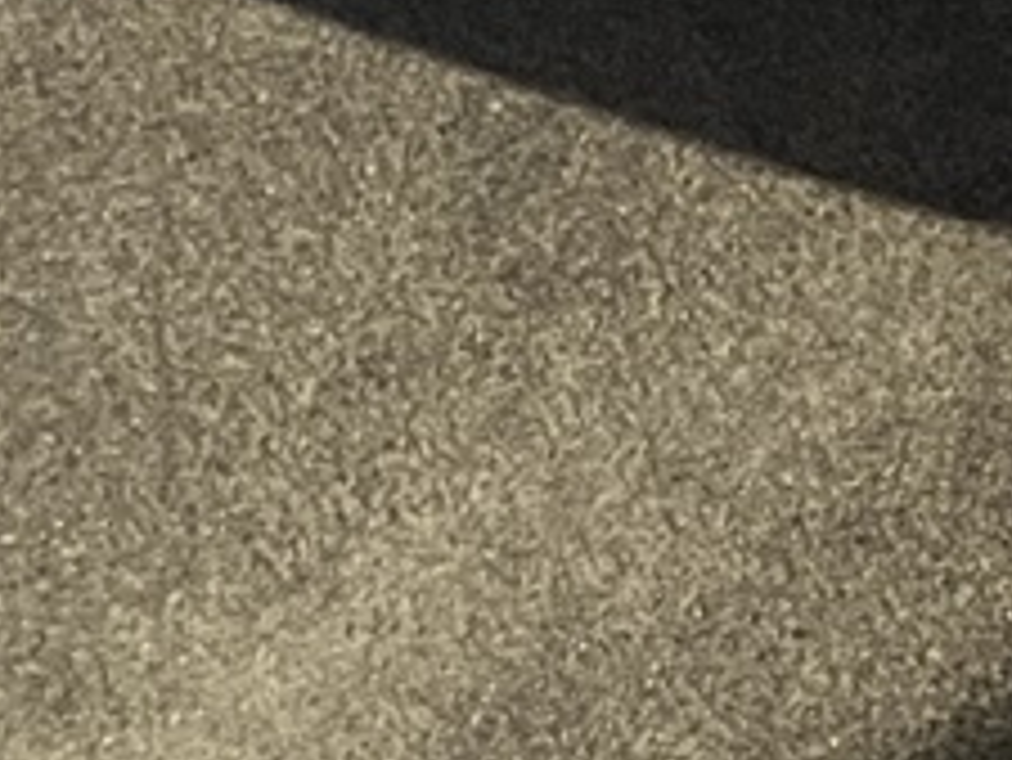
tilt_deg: +10.7
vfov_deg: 9.9
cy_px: 940
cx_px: 2600
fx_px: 4329
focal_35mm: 148
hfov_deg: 10.8
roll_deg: -1.5
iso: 400
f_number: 1.6
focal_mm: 5.1
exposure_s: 1/33
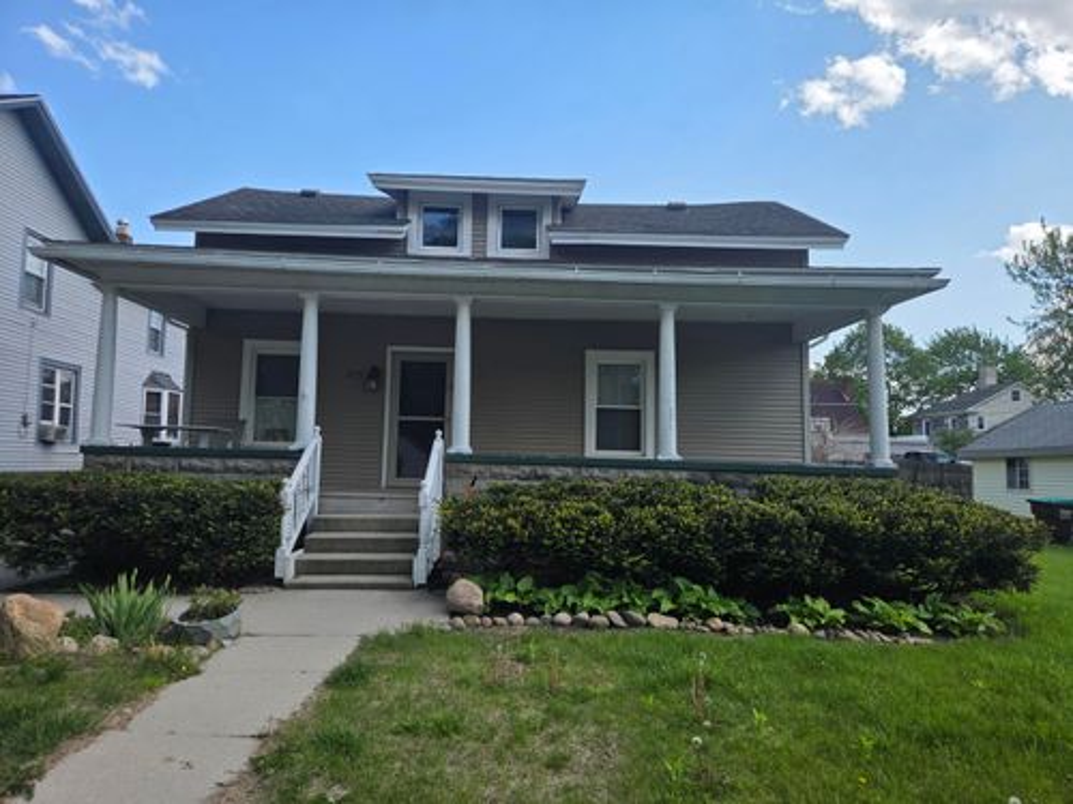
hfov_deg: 73.9
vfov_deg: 58.9
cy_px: 402
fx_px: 713
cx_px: 536
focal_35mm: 23
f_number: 1.8
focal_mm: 5.4
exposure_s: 1/2985
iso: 80
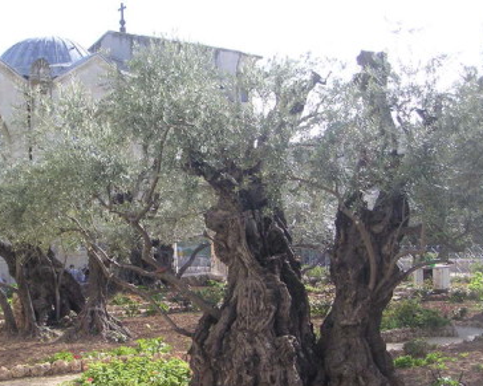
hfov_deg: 36.4
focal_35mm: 51
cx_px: 174
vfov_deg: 29.5
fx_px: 729
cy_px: 247
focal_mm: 6
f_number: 2.8
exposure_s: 1/350
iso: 50
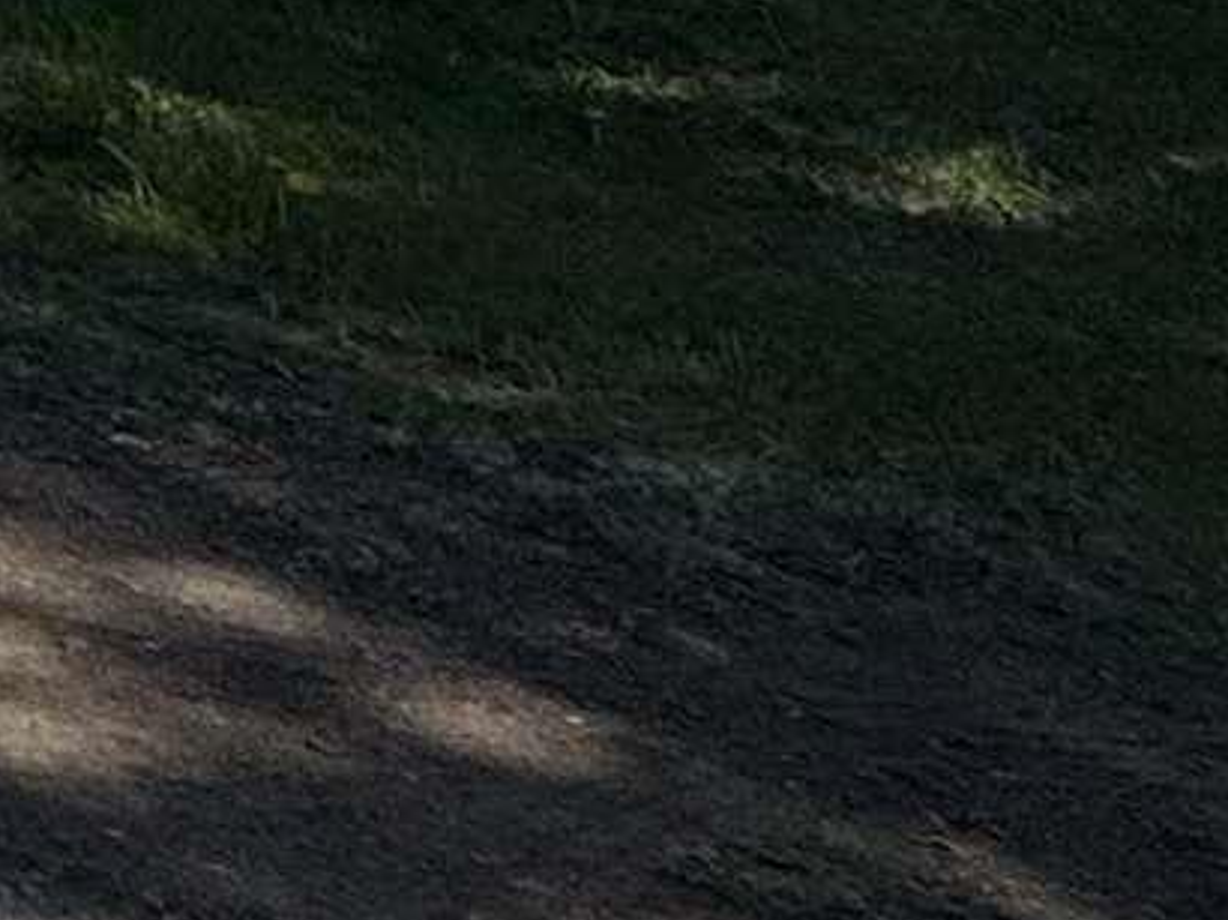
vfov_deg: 11.8
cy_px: -1214
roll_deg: +0.2
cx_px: -2788
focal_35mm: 105
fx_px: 3723
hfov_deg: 10.3
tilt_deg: +3.3
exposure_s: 1/2770
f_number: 2.2
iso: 50
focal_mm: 2.22
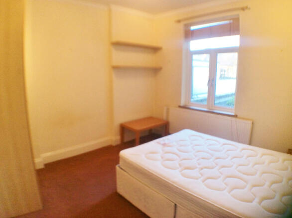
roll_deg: +0.3
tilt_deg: -11.2
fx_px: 269
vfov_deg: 44.0
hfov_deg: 56.9
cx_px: 146
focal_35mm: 32
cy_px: 109
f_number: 2.4
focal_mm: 3.3
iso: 40
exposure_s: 1/24
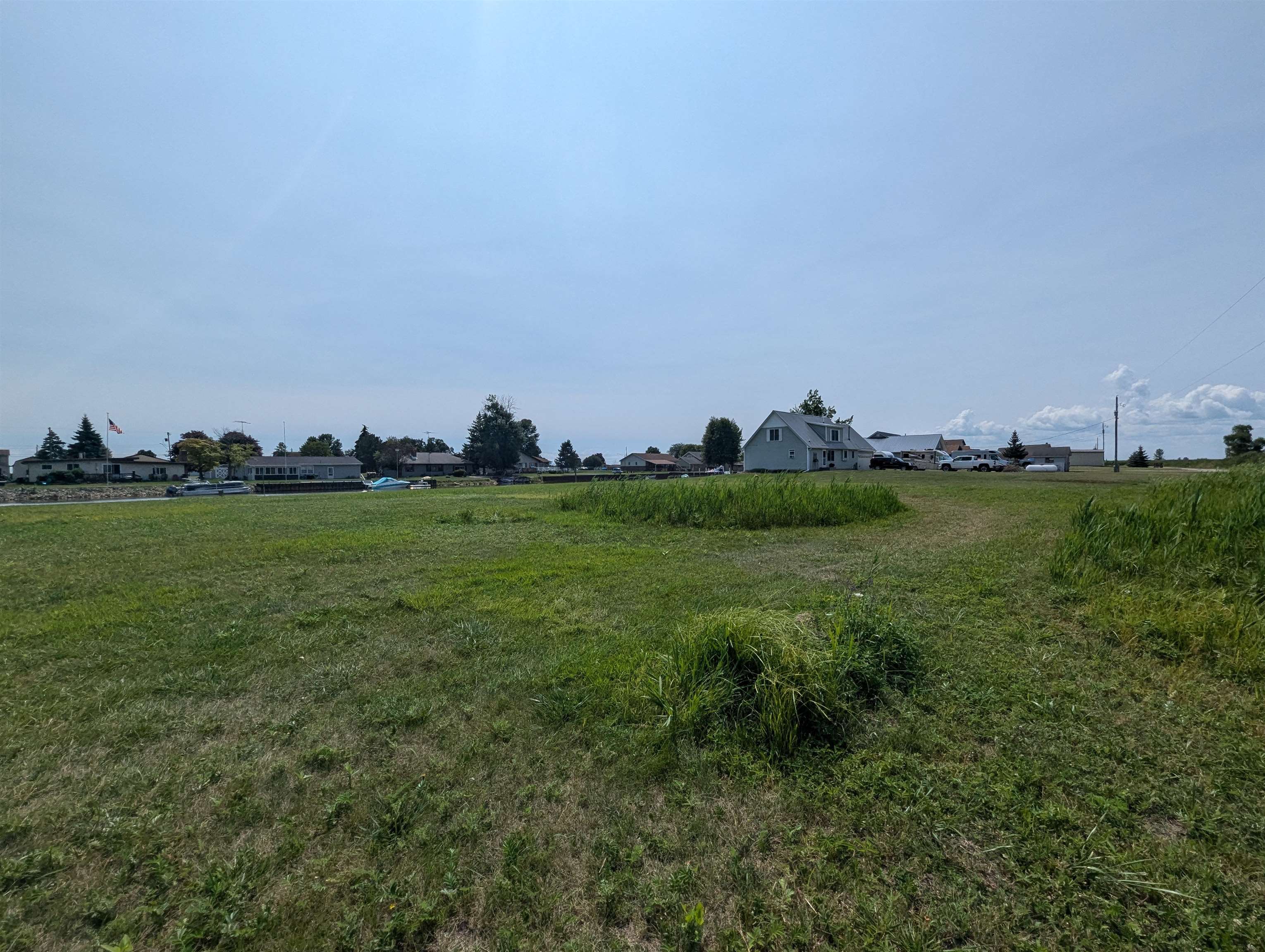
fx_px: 476
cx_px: 632
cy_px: 476
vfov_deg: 90.1
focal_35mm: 13
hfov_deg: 106.1
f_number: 2.2
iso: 47
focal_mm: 1.95
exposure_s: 1/3509
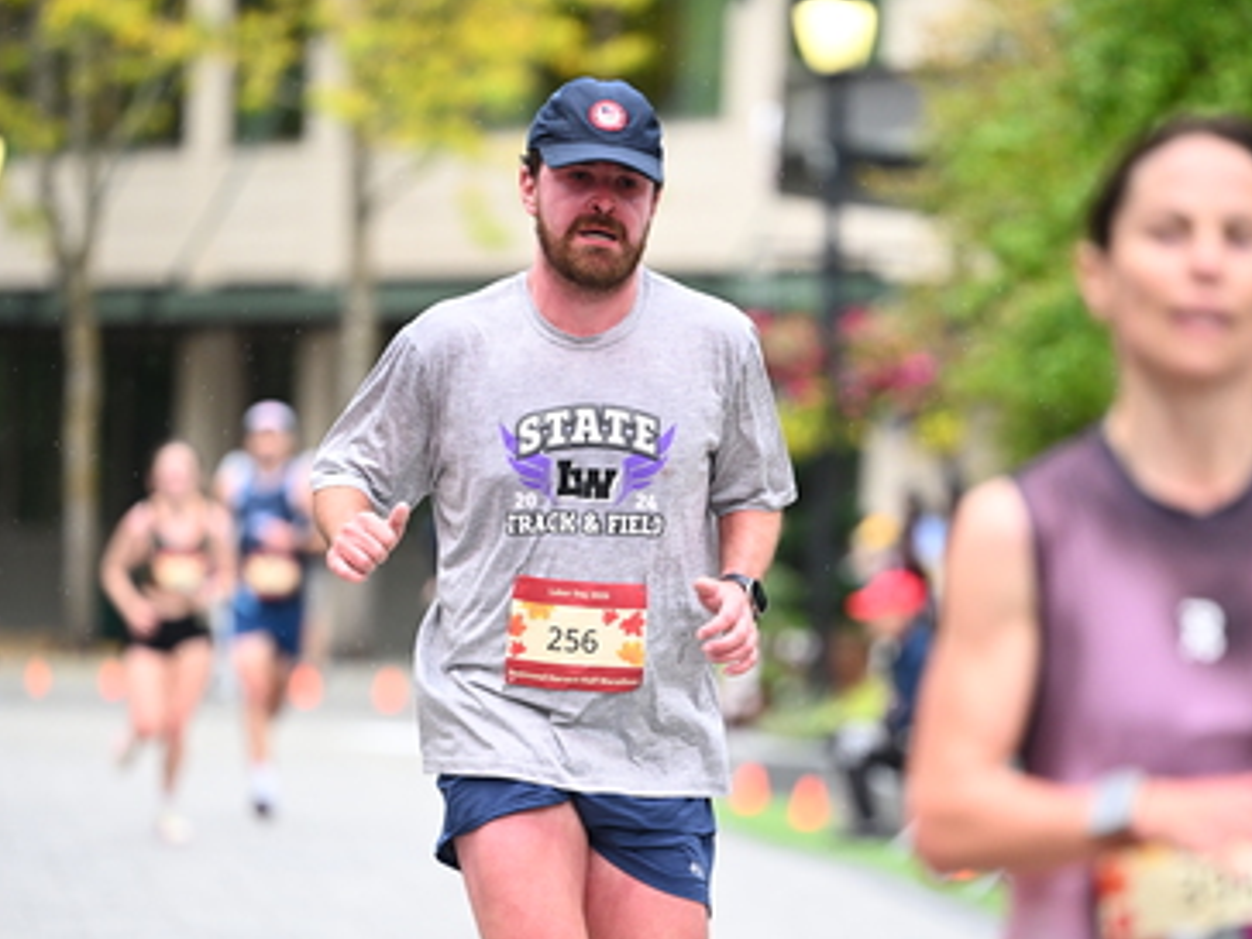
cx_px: 628
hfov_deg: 7.8
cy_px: 571
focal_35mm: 254
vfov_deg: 5.9
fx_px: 9187
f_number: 2.8
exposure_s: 1/1250
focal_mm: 175
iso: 1250
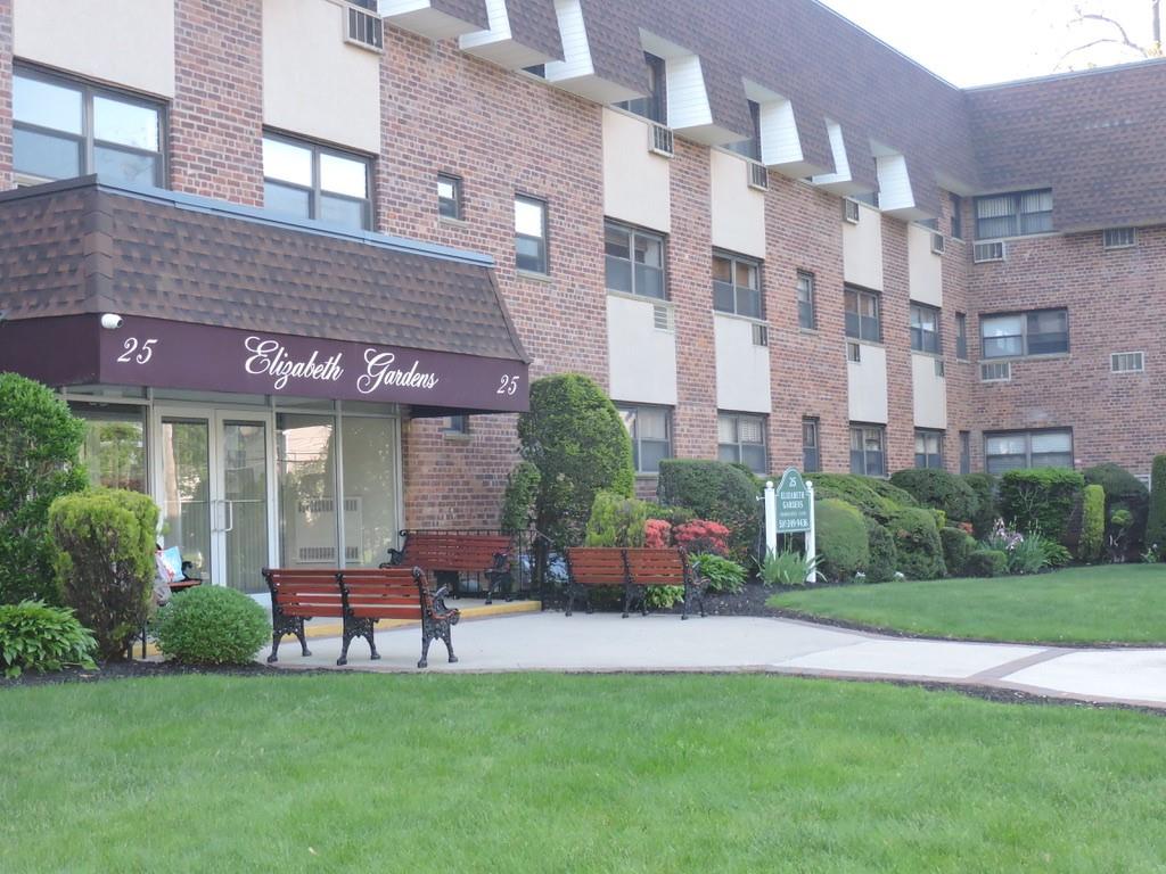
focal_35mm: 50
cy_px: 437
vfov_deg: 29.1
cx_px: 583
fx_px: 1684
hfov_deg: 38.2
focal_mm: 8.9
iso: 800
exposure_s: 1/500
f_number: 3.6
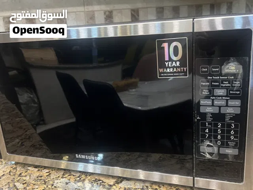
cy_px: 95
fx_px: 190
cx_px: 126
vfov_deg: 53.1
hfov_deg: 67.3
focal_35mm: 26
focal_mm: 5.7
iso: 500
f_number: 1.5
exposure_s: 1/50
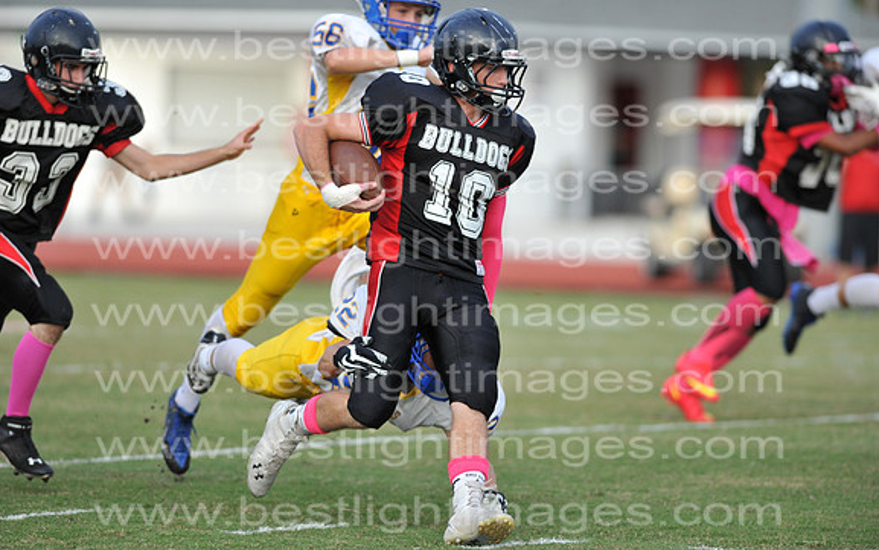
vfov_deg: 4.3
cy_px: 282
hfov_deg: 6.8
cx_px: 439
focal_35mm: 307
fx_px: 7357
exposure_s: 1/2000
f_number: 4
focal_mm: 300
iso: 1000
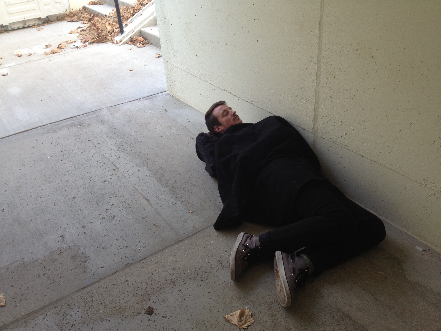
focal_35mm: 35
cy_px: 166
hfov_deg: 52.6
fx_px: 446
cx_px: 220
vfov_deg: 40.7
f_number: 2.4
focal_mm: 4.28
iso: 50
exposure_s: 1/121
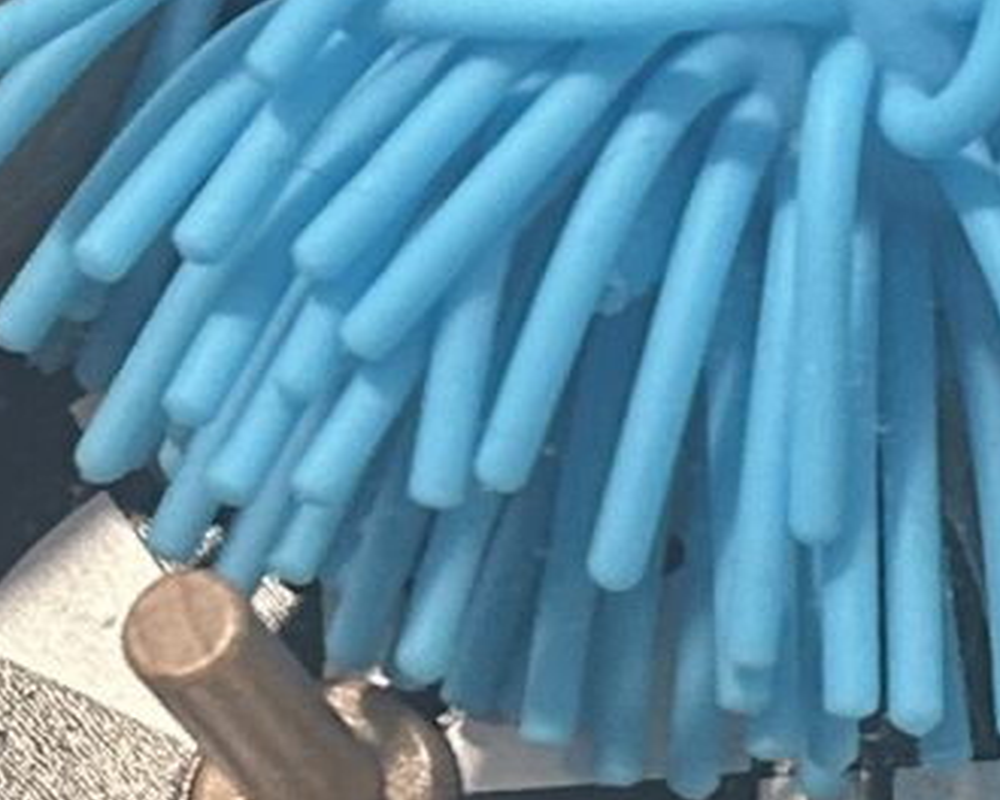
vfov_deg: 7.8
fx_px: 5830
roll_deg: +1.0
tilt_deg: -2.9
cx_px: 1467
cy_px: 709
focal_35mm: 197
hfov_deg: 9.5
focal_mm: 5.7
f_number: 1.5
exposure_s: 1/42
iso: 250
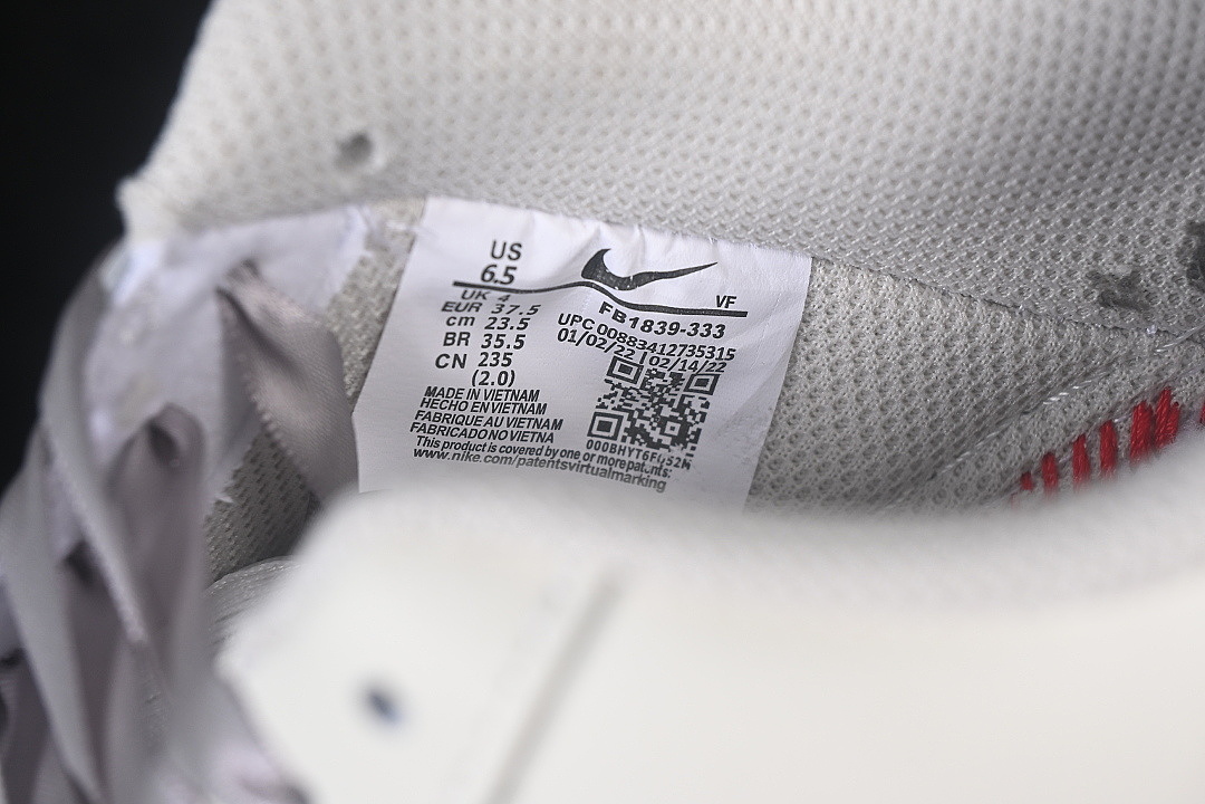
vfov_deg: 18.2
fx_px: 2510
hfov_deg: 27.0
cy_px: 402
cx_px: 602
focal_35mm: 75
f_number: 7.1
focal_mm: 50
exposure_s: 1/80
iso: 160
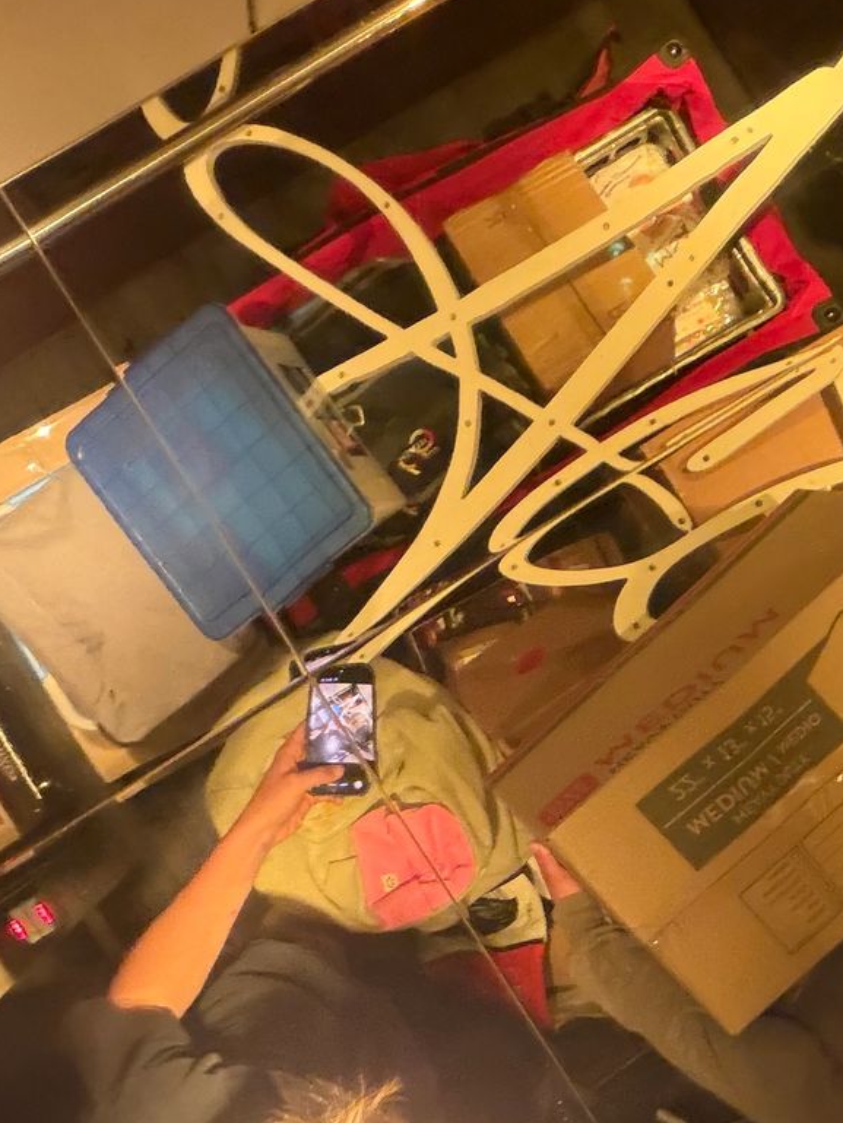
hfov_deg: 28.0
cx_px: 489
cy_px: 791
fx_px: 1688
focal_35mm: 52
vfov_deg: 36.3
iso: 640
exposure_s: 1/30
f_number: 1.9
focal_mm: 2.71
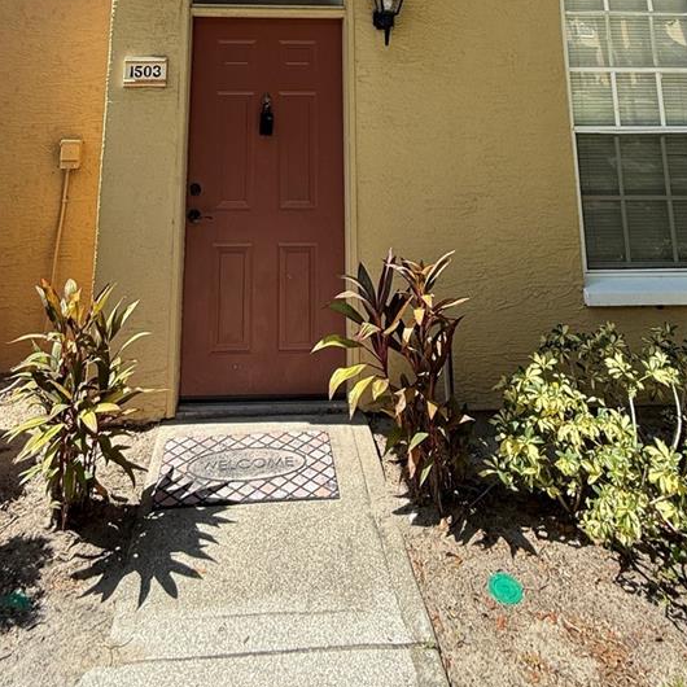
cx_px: 292
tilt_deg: +12.1
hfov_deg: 57.0
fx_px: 629
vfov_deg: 45.4
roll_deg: +0.0
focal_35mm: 28
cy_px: -43
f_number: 2.2
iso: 64
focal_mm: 2.22
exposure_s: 1/461
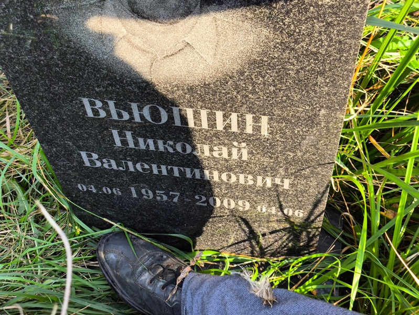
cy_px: 158
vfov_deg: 29.1
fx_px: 605
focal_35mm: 50
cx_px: 210
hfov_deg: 38.2
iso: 50
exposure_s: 1/160
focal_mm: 4.71
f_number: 1.7
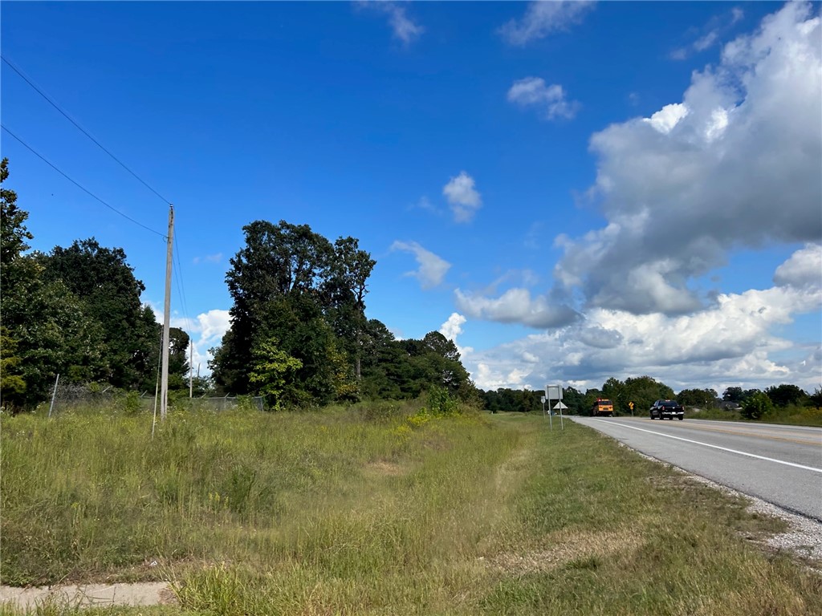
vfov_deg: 53.1
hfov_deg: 67.3
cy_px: 308
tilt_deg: +4.2
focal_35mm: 26
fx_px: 617
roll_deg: -3.5
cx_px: 411
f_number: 1.5
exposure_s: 1/4274
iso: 50
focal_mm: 5.7
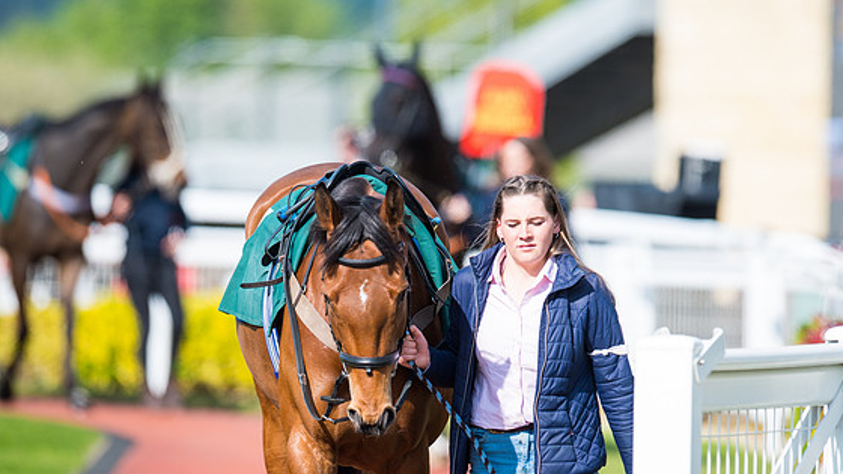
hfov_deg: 4.3
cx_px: 422
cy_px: 268
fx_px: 11311
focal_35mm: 506
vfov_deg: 2.4
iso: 160
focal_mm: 400
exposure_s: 1/1600
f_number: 5
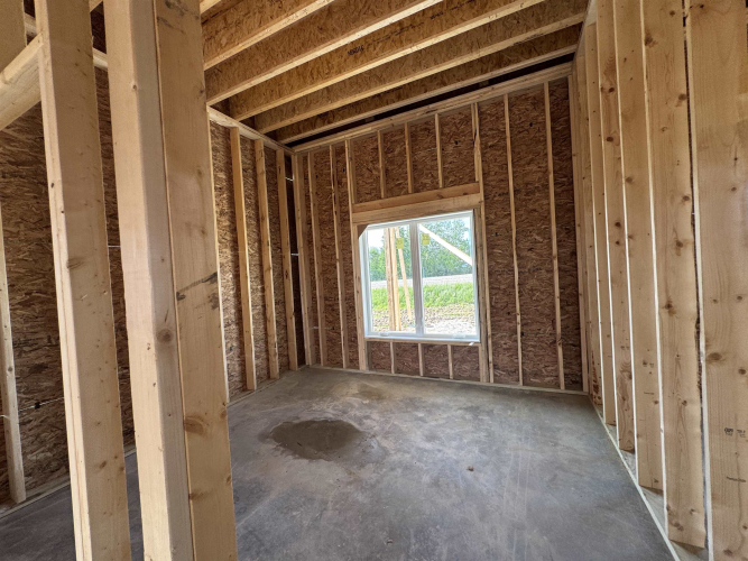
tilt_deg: -3.1
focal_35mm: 14
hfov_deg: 102.1
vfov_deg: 85.7
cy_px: 280
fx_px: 302
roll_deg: +4.8
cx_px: 374
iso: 64
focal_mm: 2.22
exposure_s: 1/99
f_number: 2.2
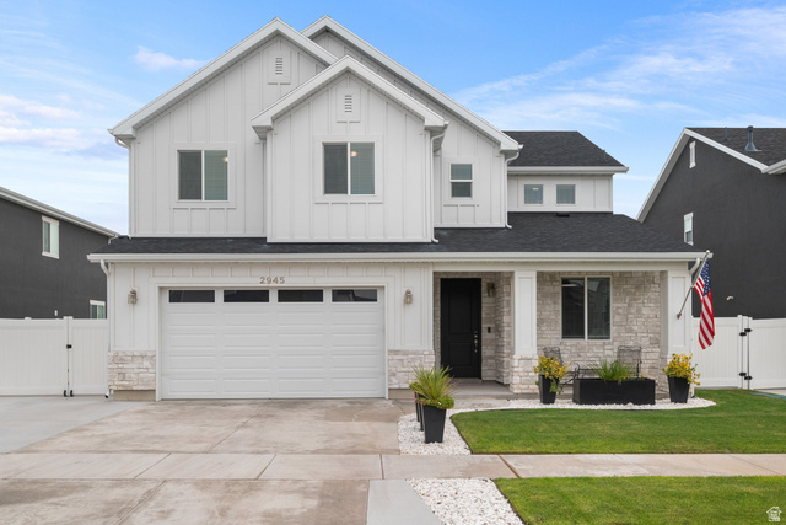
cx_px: 393
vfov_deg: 43.6
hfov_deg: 61.9
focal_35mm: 30
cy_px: 262
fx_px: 655
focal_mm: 30
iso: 1600
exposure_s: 1/400
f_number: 8
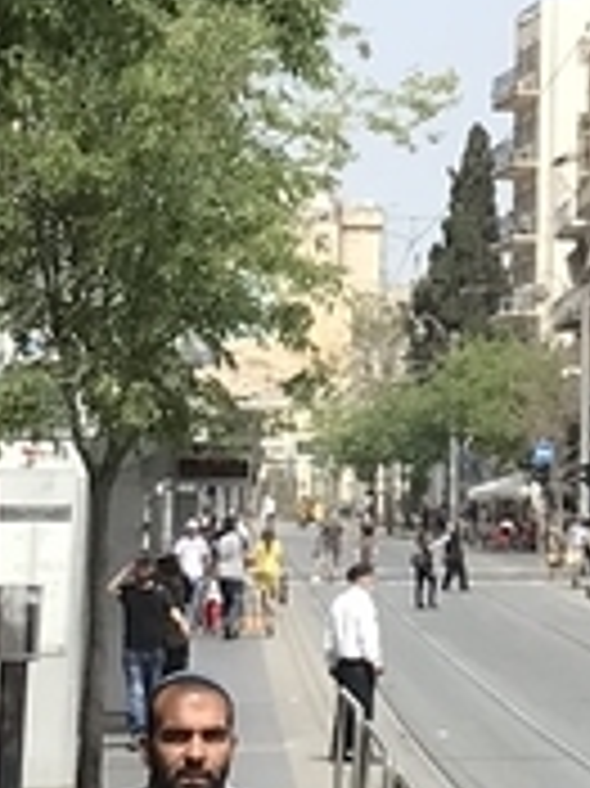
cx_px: 824
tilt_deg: +11.6
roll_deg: -0.2
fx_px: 4369
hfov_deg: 7.6
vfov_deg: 10.1
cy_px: -189
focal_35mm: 192
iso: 20
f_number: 1.8
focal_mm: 3.99
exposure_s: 1/2336
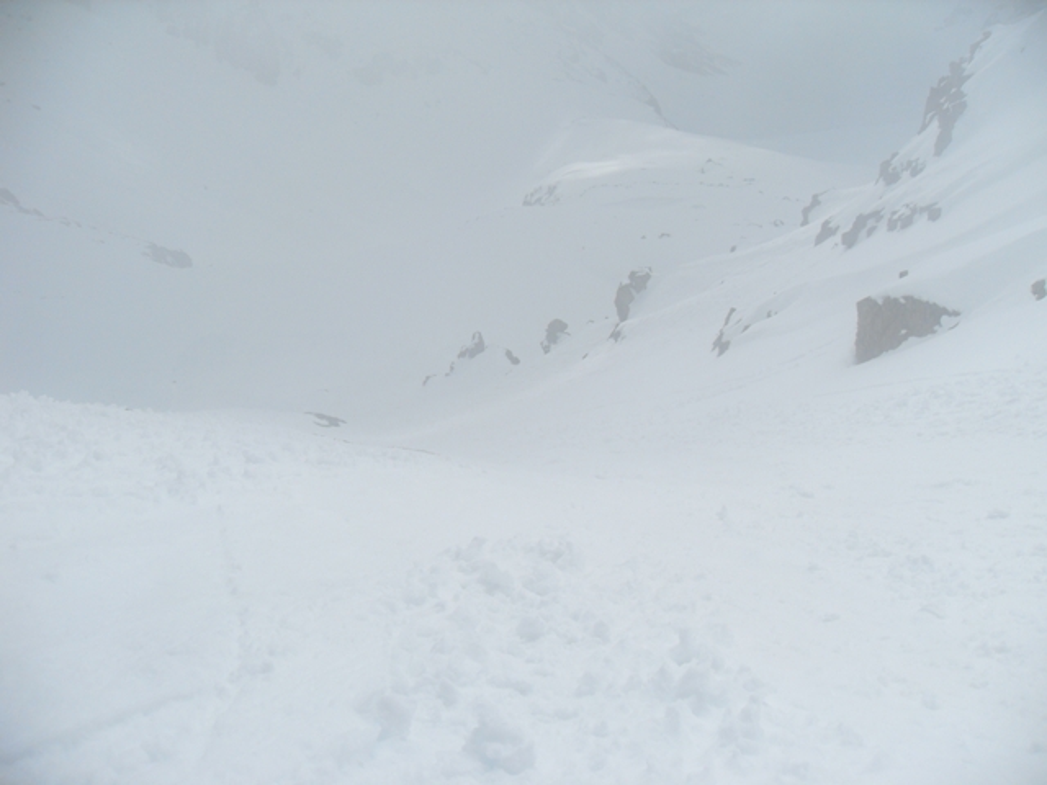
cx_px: 524
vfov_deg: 40.7
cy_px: 392
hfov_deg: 52.6
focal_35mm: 35
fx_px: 1059
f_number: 7
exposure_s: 1/1000
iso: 80
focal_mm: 6.3
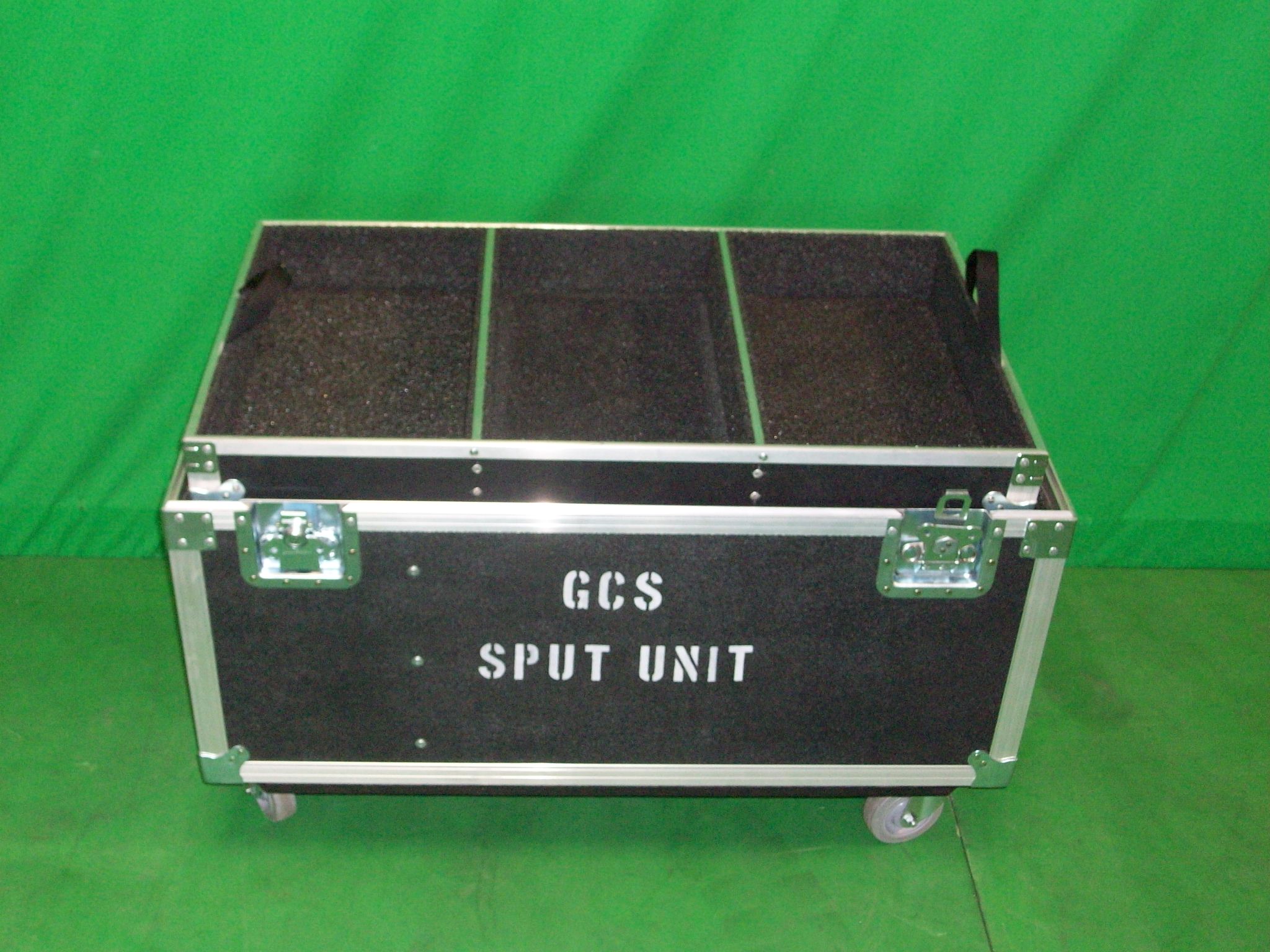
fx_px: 1541
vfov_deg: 34.3
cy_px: 476
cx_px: 635
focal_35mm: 42
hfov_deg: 44.8
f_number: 3.2
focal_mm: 7.1
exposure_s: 1/65.1
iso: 200
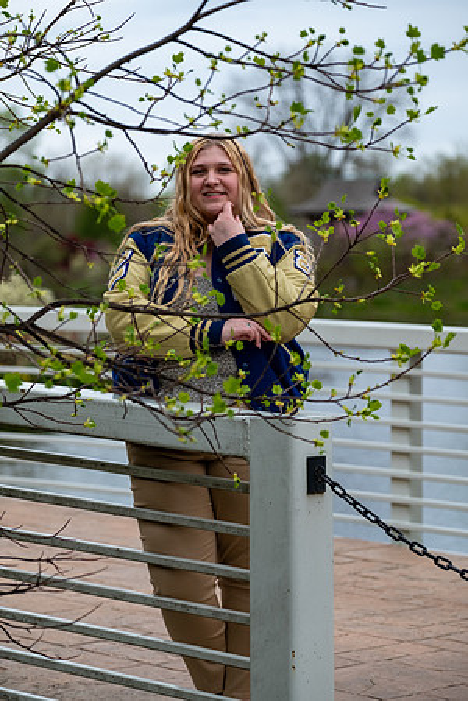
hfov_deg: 11.3
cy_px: 350
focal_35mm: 121
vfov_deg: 16.9
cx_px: 234
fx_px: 2359
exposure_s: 1/1000
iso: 250
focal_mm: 80.4
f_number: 2.8
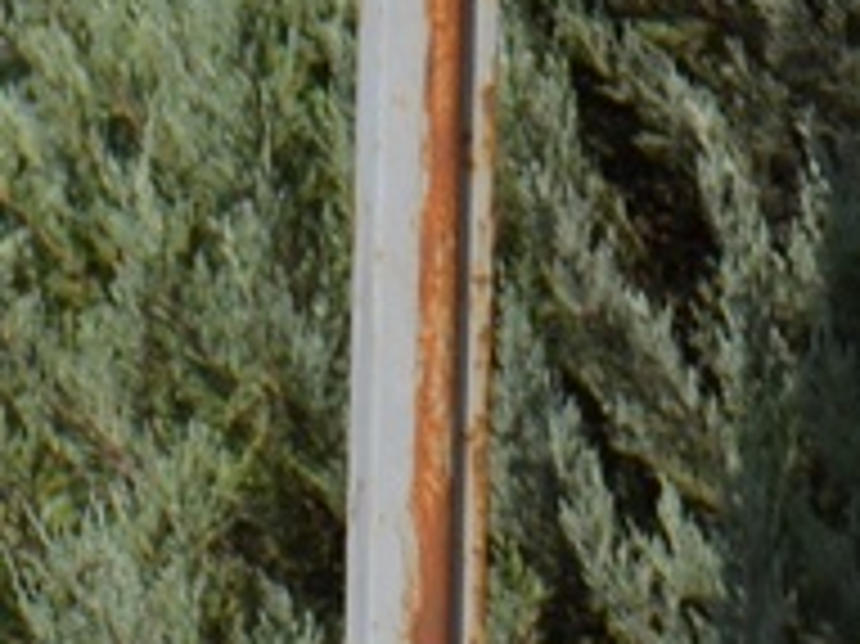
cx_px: -1783
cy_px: 1720
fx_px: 25325
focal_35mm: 1020
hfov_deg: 1.9
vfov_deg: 1.5
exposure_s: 1/320
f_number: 9
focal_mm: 90
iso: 100
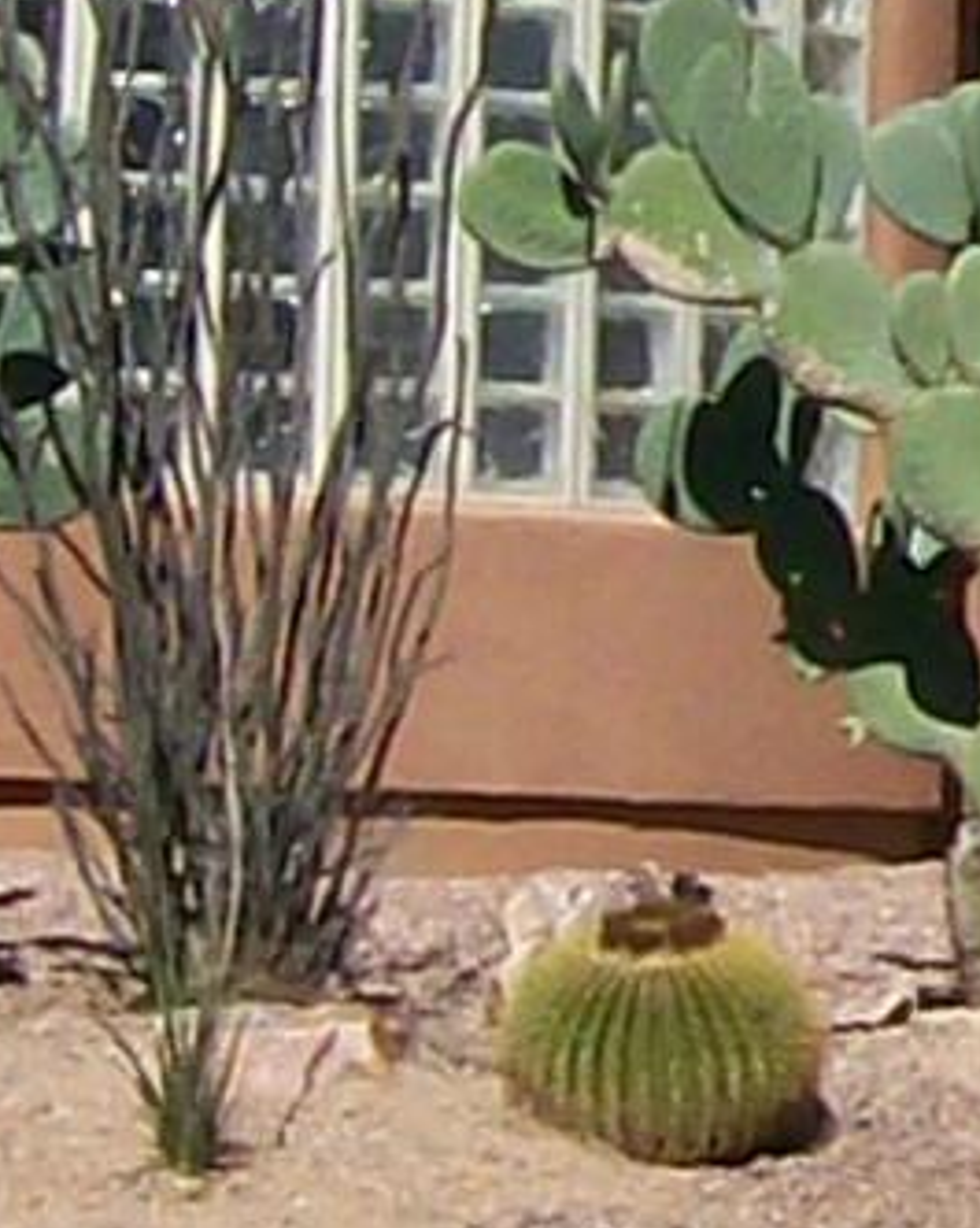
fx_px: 11545
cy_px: -211
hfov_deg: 4.7
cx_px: 2607
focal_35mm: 318
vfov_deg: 6.1
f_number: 4.8
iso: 80
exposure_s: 1/926
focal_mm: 6
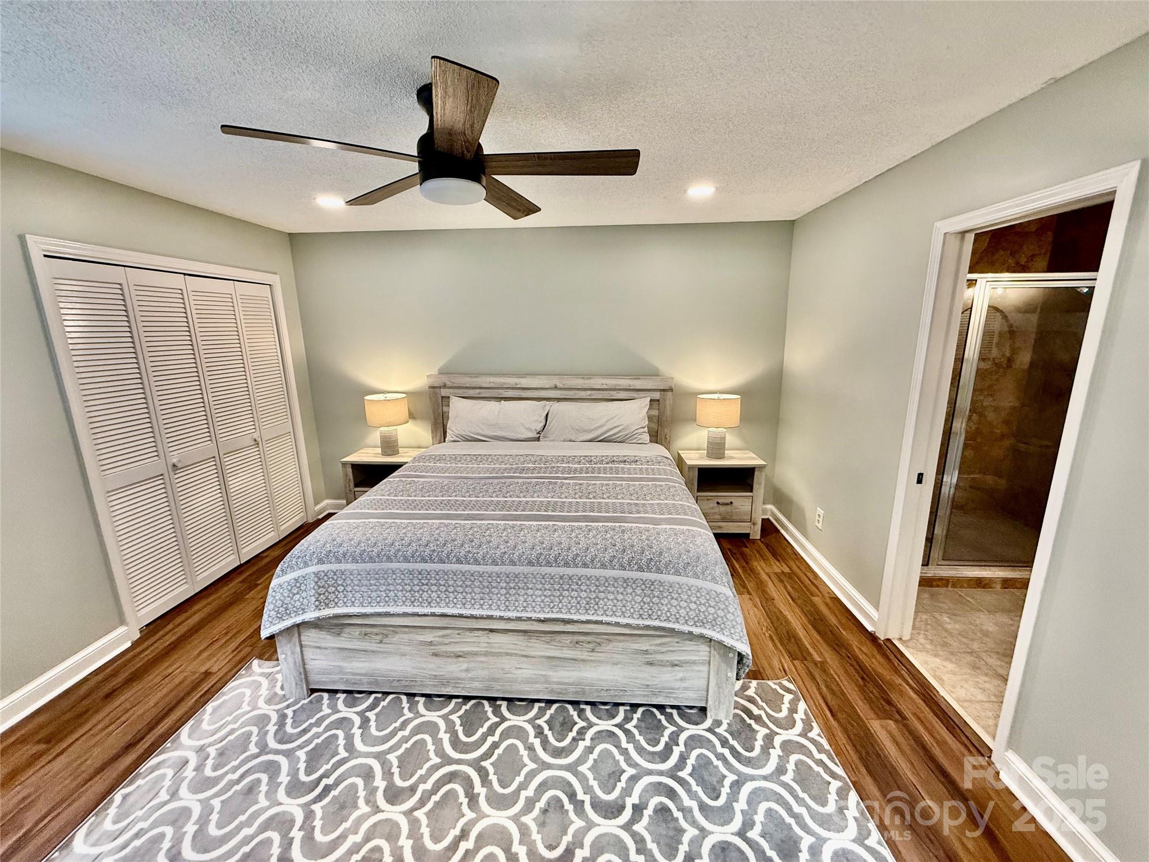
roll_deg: +0.4
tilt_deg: -12.1
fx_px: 465
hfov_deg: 102.1
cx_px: 574
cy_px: 431
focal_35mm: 14
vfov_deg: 85.7
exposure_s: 1/120
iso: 250
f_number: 2.2
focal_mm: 2.22
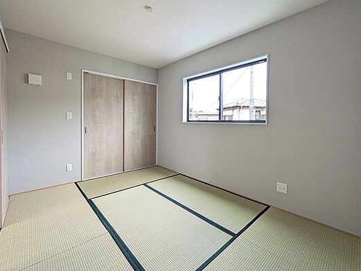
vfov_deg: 78.0
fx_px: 167
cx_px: 181
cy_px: 126
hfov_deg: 94.5
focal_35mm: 16
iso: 52
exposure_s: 1/120
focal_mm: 1.83
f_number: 2.2
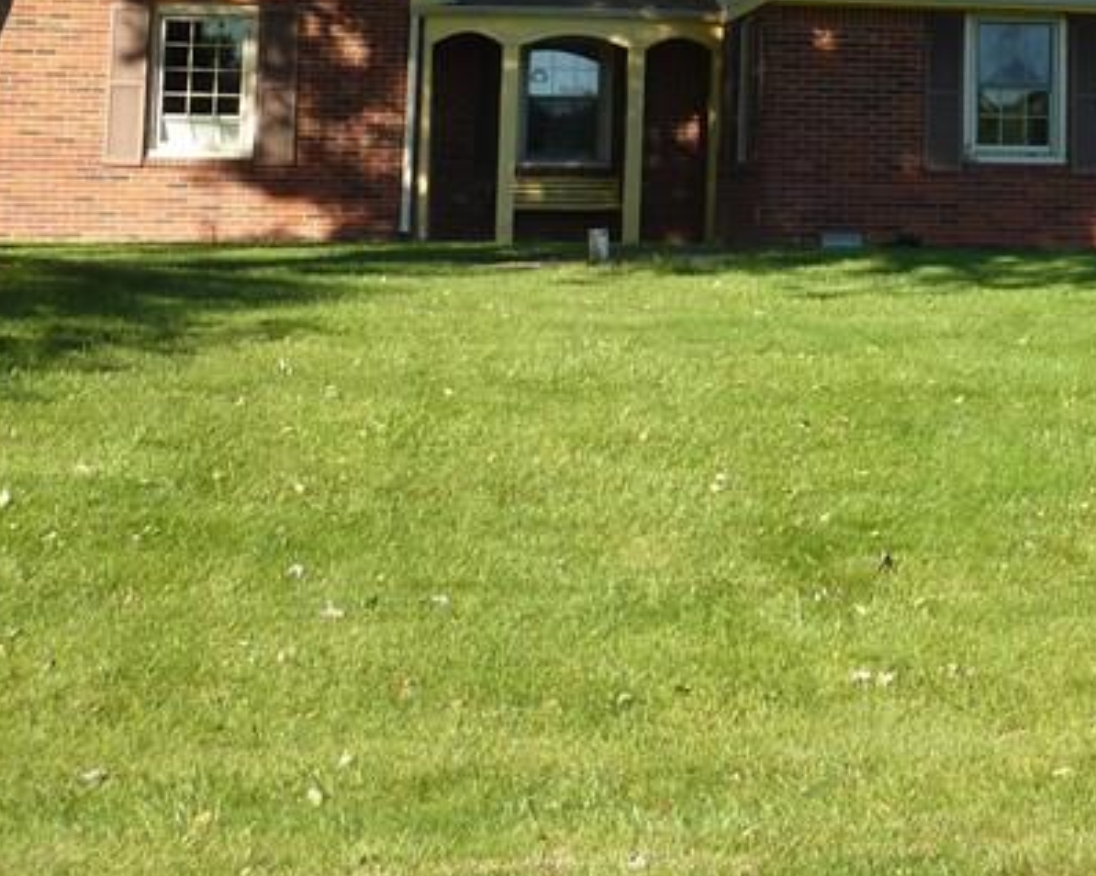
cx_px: 980
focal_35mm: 88
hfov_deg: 21.3
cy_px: -171
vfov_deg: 16.7
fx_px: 2853
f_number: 4
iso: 80
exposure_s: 1/250
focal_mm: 5.7
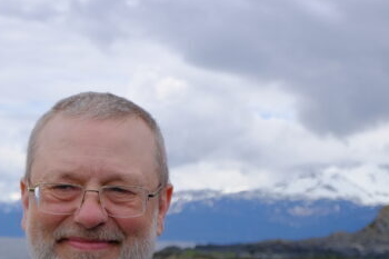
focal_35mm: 123
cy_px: 295
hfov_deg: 16.5
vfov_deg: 11.0
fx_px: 1328
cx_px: 347
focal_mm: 28
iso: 320
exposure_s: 1/1600
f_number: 4.5
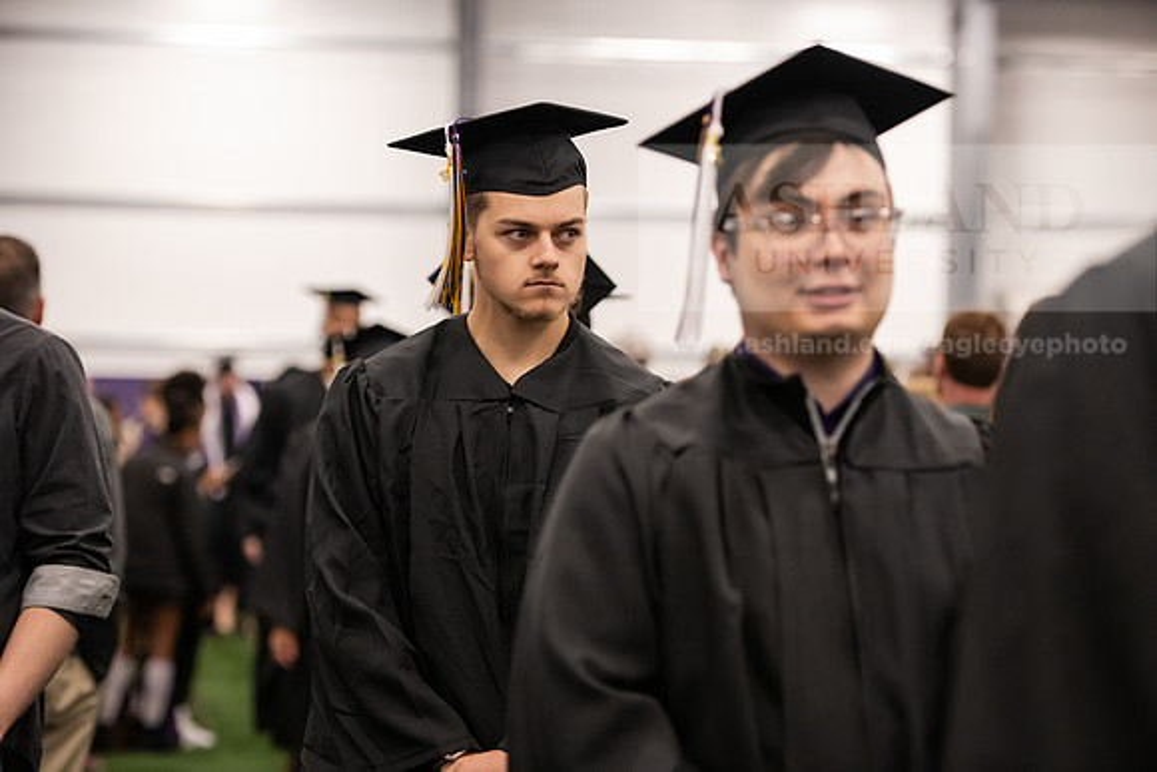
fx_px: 3279
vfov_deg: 13.4
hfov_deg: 20.0
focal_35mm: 102
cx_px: 578
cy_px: 386
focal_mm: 102
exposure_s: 1/200
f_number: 3.2
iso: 3200
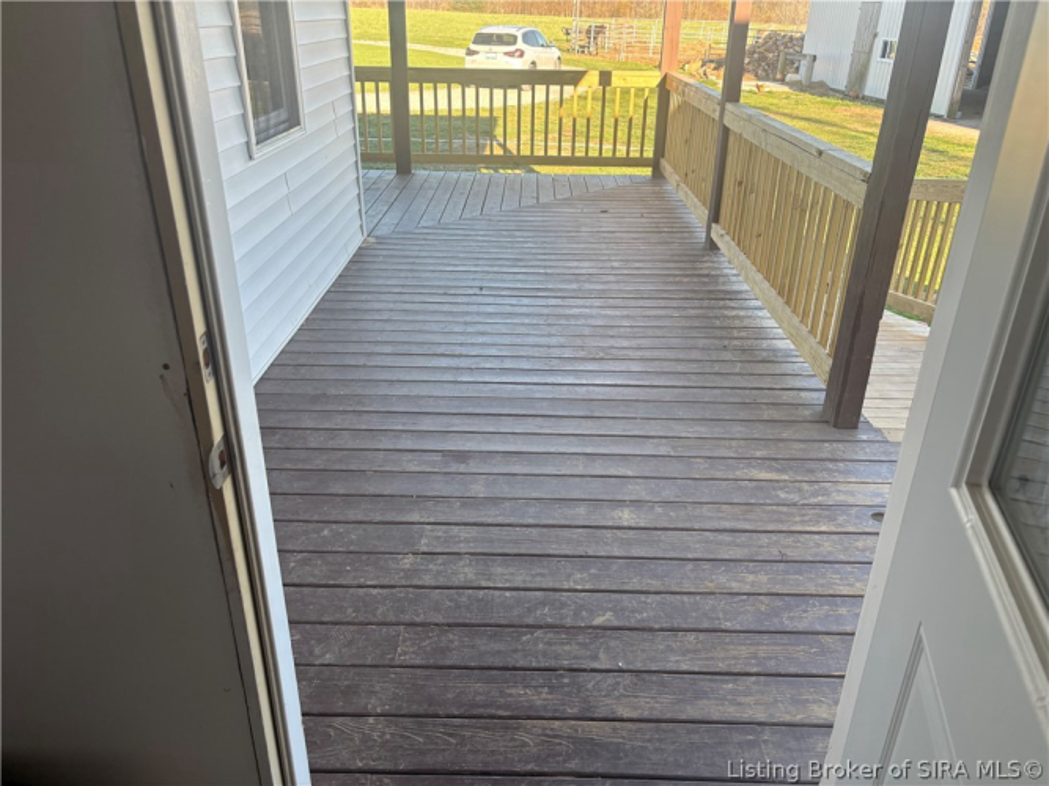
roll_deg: -1.5
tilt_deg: -26.1
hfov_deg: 67.3
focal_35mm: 26
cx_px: 524
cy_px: 393
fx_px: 788
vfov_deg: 53.0
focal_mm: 5.96
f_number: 1.6
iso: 50
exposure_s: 1/247
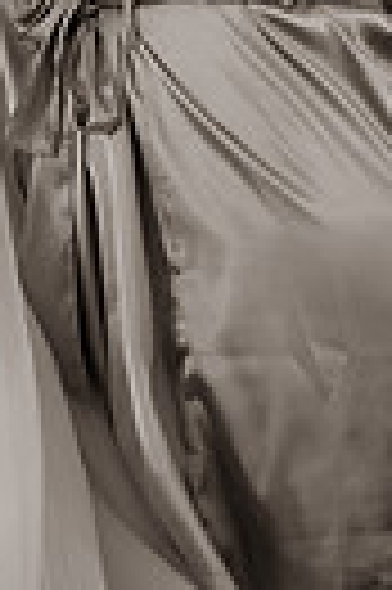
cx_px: -149
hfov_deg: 4.7
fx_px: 4782
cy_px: -414
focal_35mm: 292
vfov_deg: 6.9
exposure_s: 1/200
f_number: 1.4
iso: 1250
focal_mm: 85
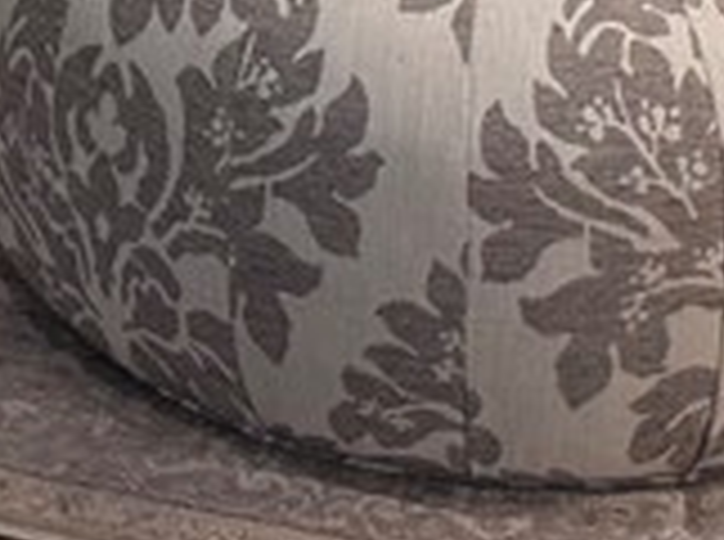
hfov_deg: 12.9
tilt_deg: -9.5
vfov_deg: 8.3
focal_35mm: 153
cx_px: 265
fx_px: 3193
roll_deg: -0.7
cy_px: -1017
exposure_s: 1/120
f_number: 1.78
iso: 160
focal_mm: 6.76
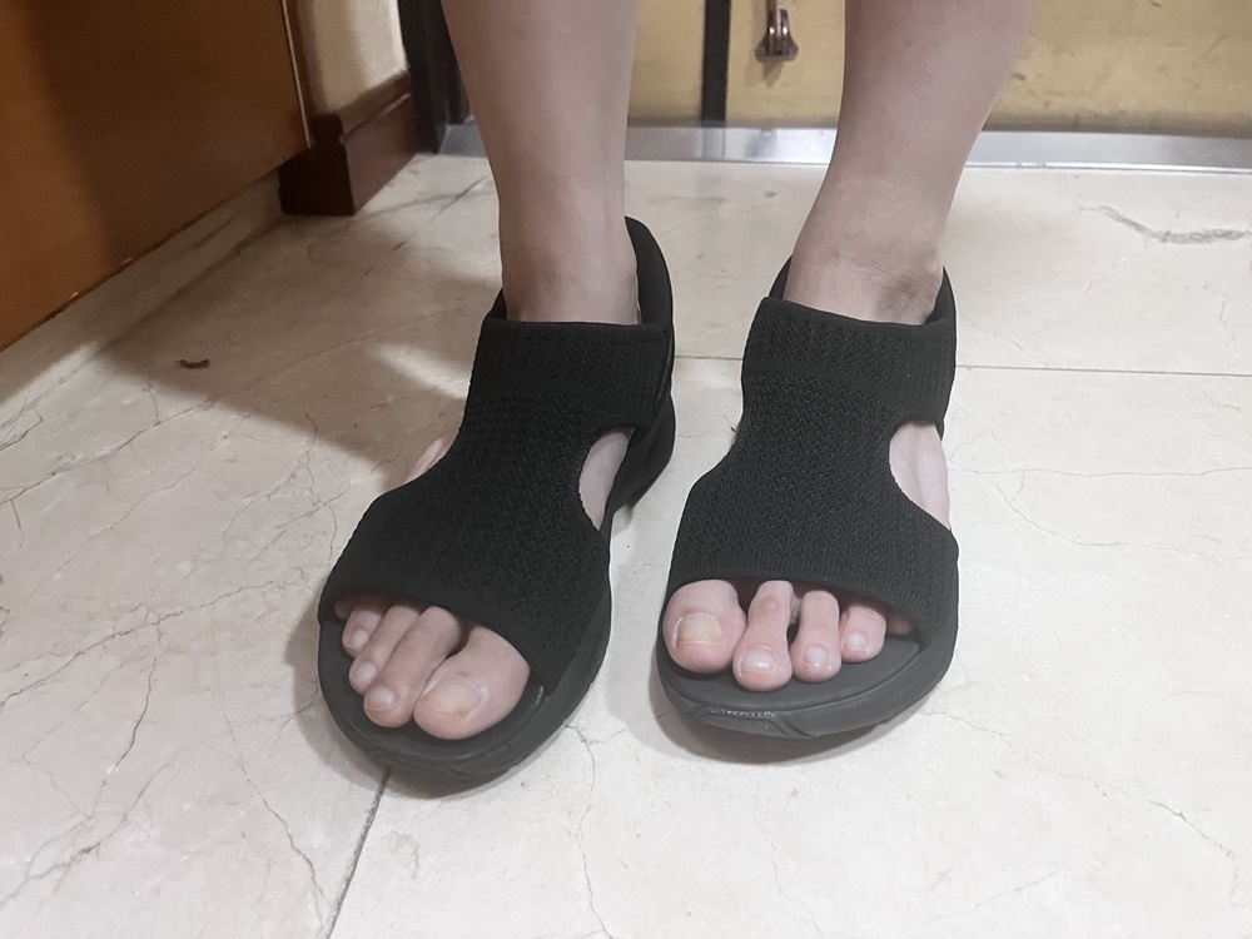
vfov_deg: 53.1
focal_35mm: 26
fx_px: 940
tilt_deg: -32.3
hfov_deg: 67.3
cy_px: 470
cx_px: 626
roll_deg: +0.0
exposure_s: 1/40
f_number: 1.6
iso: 500
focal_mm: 5.1
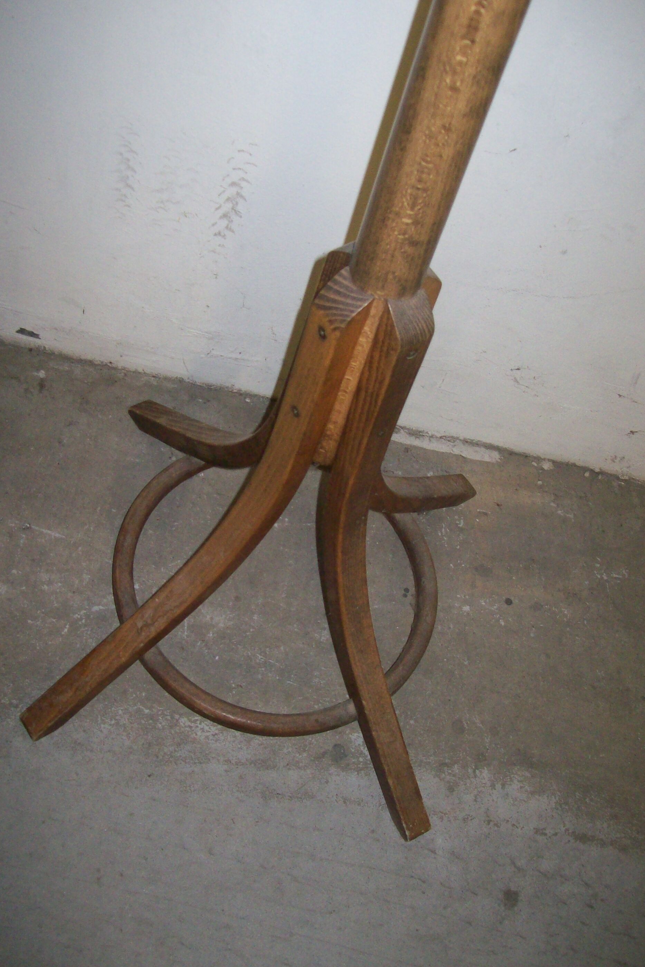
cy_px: 480
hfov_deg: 35.0
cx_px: 297
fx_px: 1021
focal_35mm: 38
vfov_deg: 50.7
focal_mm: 6
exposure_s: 1/64
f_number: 2.7
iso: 200
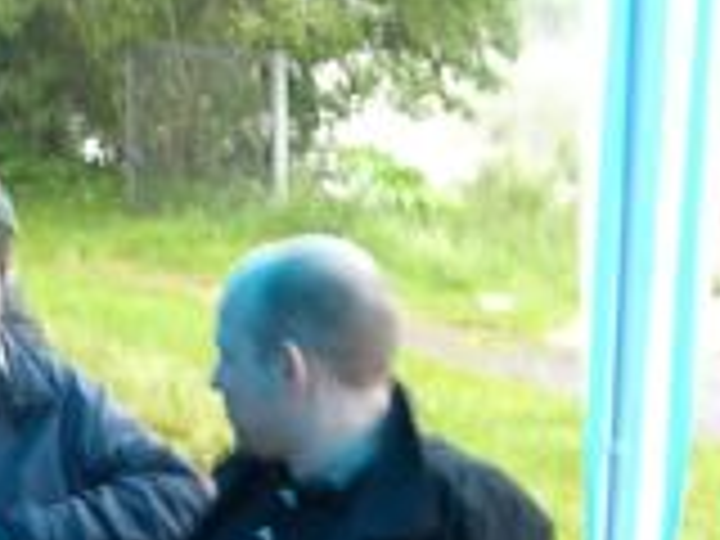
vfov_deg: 15.4
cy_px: 446
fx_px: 1976
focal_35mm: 95
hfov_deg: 20.4
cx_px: 122
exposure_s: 1/10
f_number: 2.8
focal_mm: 7.9
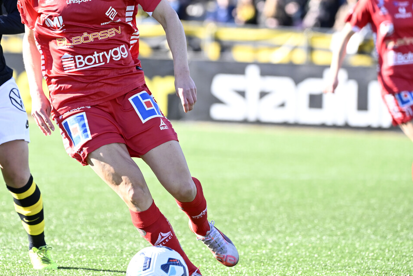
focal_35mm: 329
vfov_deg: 4.2
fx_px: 3774
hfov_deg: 6.3
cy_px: 86
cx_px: 107
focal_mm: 195
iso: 800
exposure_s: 1/1250
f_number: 4
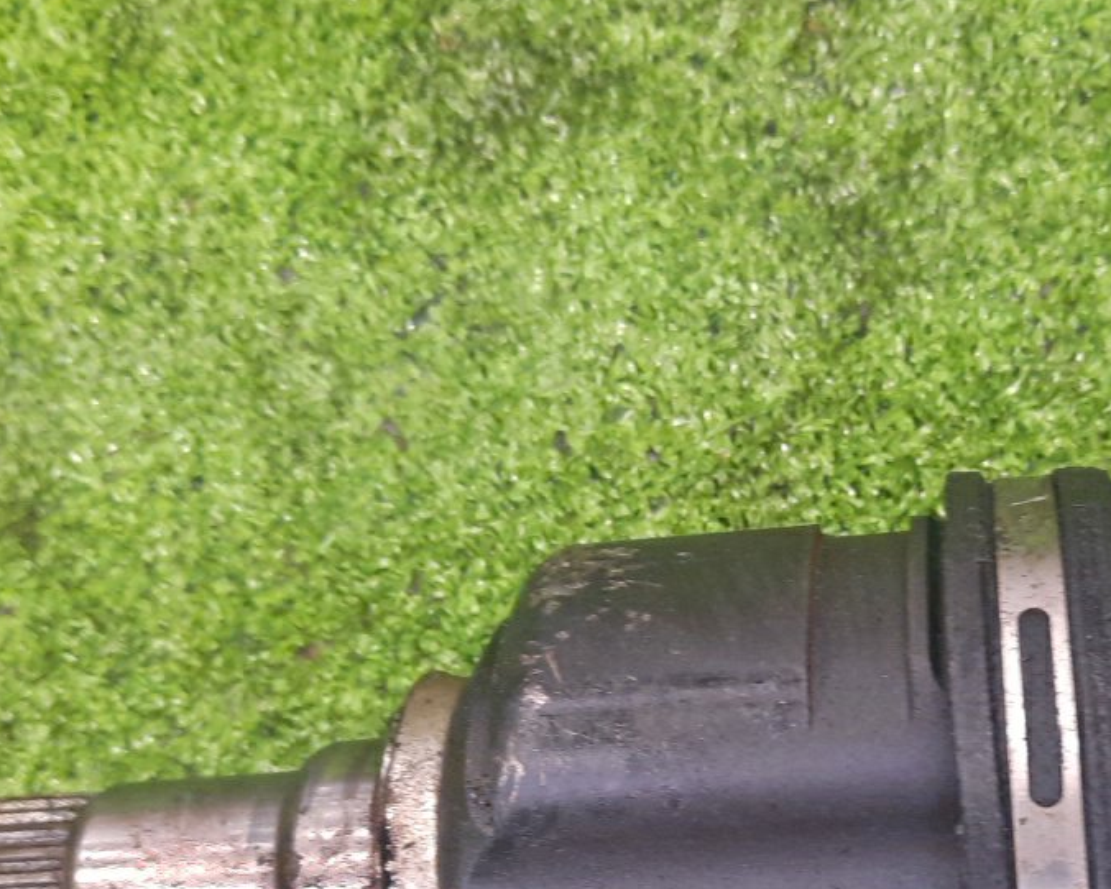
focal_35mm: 52
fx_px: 1710
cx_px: 730
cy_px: 687
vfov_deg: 28.6
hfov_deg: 35.7
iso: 357
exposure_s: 1/25
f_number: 2
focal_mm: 4.6
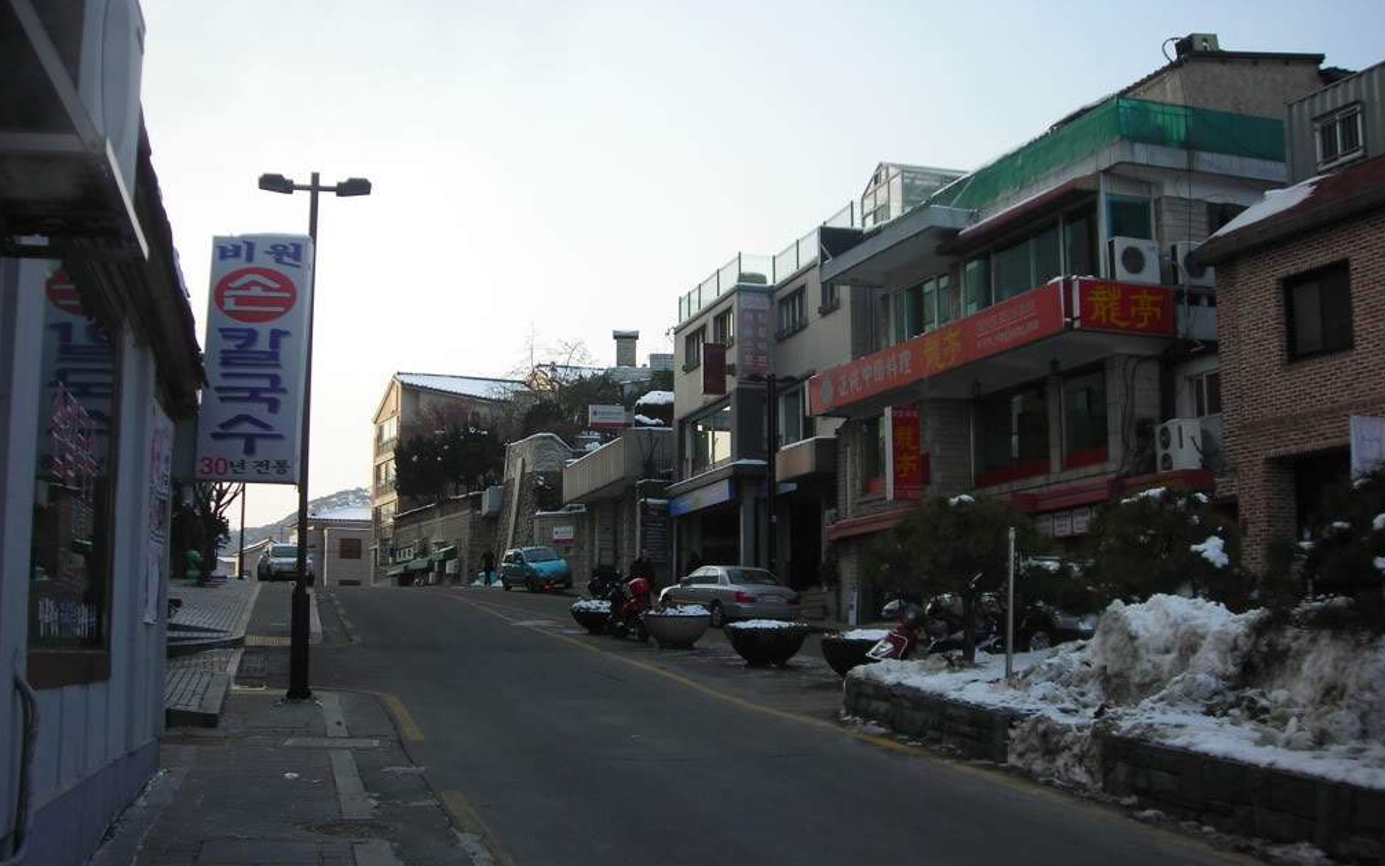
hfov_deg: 48.2
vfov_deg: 31.3
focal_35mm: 41
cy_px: 416
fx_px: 1548
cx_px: 688
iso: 50
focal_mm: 6.3
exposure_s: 1/303
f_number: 3.2
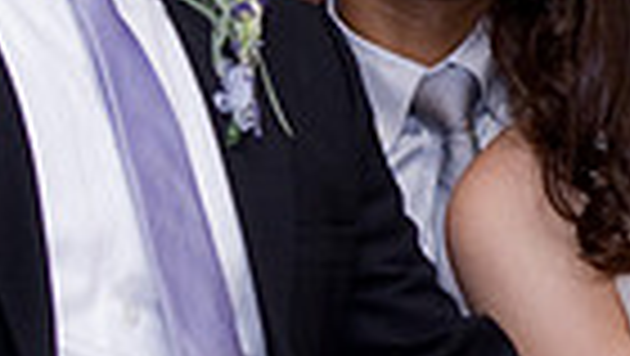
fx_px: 8977
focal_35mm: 537
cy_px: -65
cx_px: 616
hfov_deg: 4.0
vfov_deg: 2.3
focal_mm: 82.5
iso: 800
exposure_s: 1/180
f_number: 5
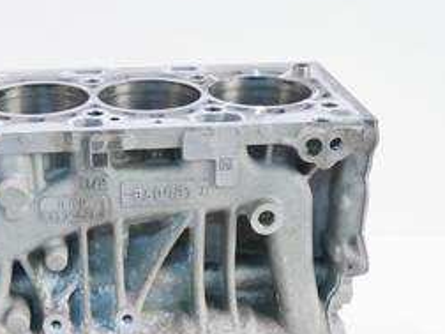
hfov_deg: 31.2
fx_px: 784
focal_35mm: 61
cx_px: 117
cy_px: 290
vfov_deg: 23.5
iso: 500
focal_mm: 16
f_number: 4
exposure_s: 1/60
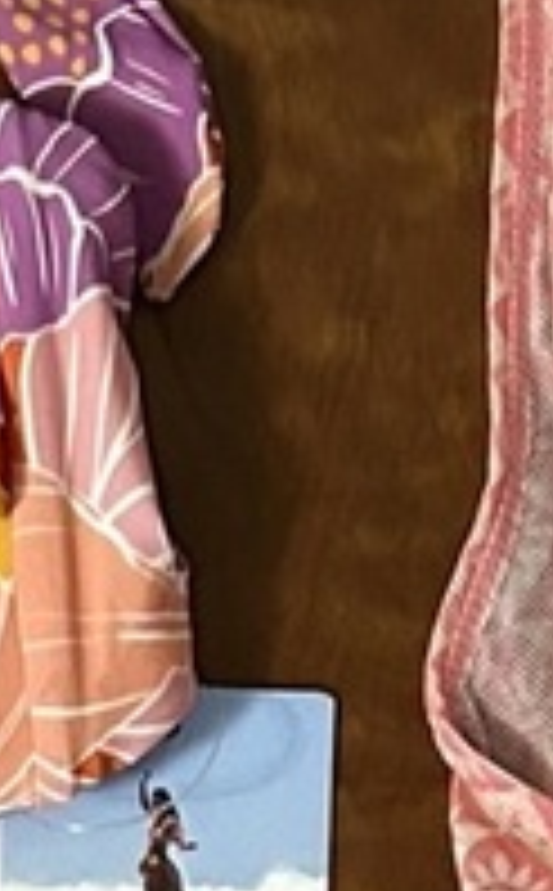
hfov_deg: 7.0
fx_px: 4505
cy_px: 1645
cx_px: 13
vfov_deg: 10.6
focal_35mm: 186
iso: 500
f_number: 1.5
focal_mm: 5.7
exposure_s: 1/60
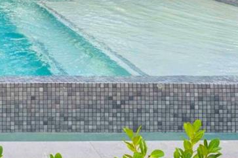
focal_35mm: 75
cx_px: -79
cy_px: -107
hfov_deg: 23.6
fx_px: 495
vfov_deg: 16.0
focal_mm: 17
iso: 100
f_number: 5.6
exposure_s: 1/80
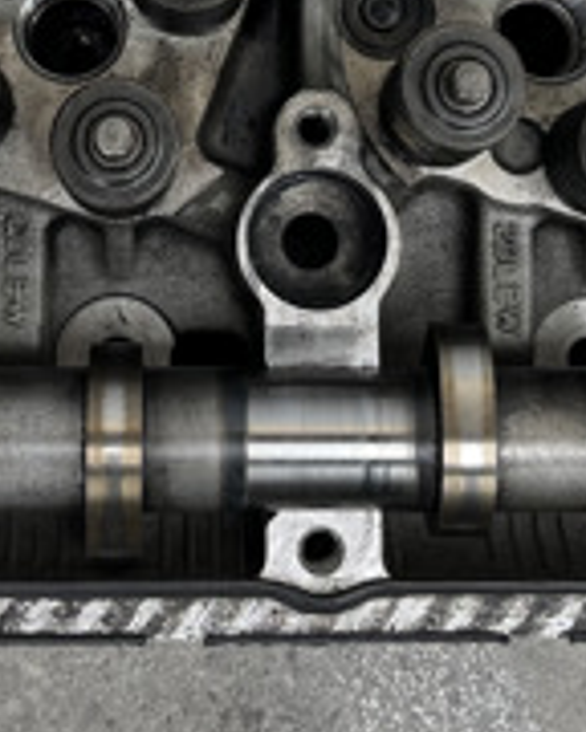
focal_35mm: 90
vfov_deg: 20.3
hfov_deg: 17.1
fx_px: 1951
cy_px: -59
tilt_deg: -75.2
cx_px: 216
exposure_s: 1/170
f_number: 1.6
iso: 40
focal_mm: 5.1
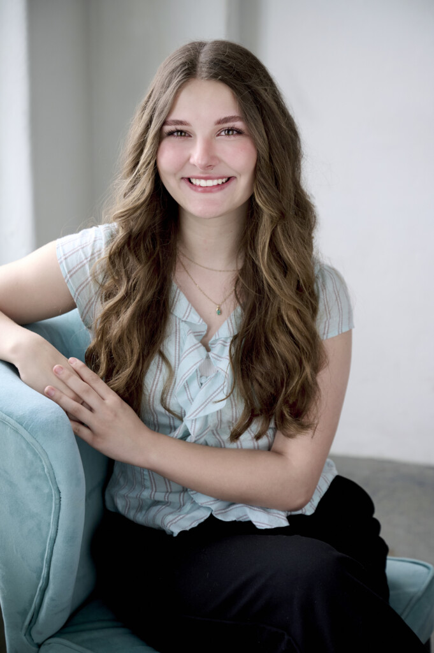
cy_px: 326
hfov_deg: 19.4
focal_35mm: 70
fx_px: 1268
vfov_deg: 28.9
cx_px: 217
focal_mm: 70
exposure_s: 1/160
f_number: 4
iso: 1000
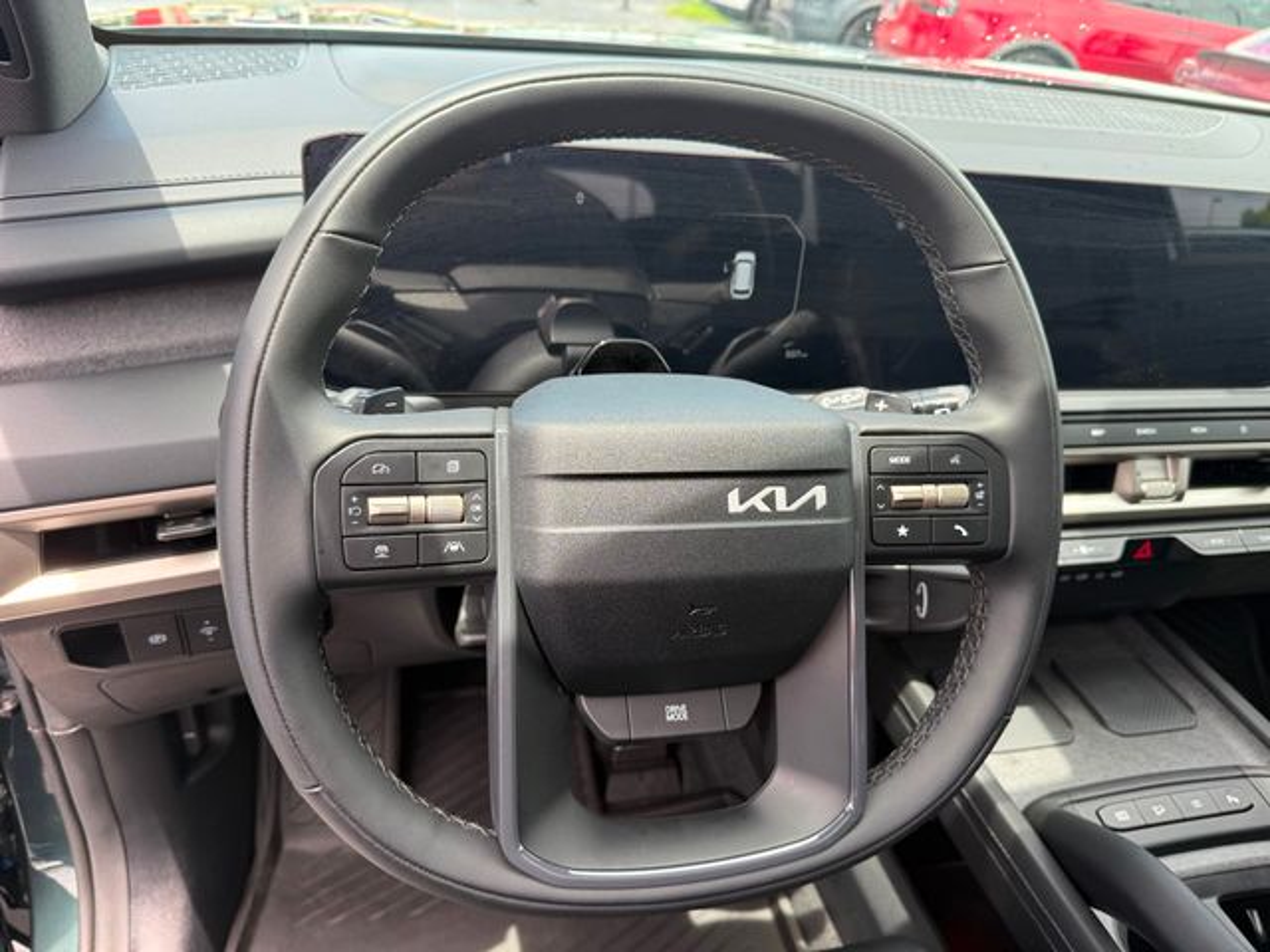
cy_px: 476
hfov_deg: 71.6
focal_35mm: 24
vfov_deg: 56.8
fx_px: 881
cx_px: 635
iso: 80
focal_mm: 6.76
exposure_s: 1/296
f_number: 1.78
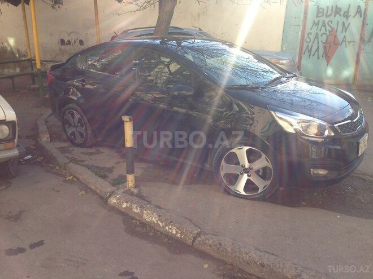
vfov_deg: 42.9
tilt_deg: -16.6
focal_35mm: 33
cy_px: 140
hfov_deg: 55.4
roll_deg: -2.6
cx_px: 186
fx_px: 356
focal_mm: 4.12
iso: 50
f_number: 2.4
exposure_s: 1/542
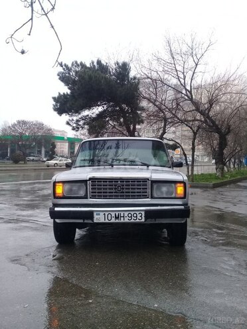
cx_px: 124
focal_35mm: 31
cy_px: 164
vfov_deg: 58.4
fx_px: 295
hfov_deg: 45.4
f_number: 2.2
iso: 64
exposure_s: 1/100
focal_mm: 3.3
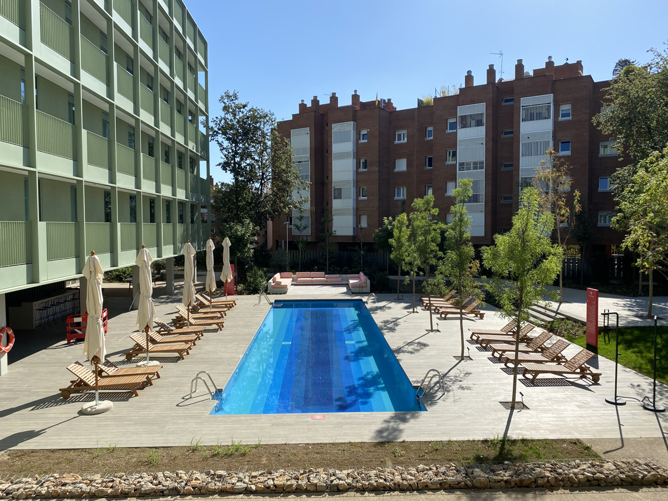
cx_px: 334
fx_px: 502
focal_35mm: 26
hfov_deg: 67.3
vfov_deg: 53.1
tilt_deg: -3.0
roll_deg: -0.8
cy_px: 250
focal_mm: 4.25
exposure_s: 1/2890
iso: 32
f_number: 1.8
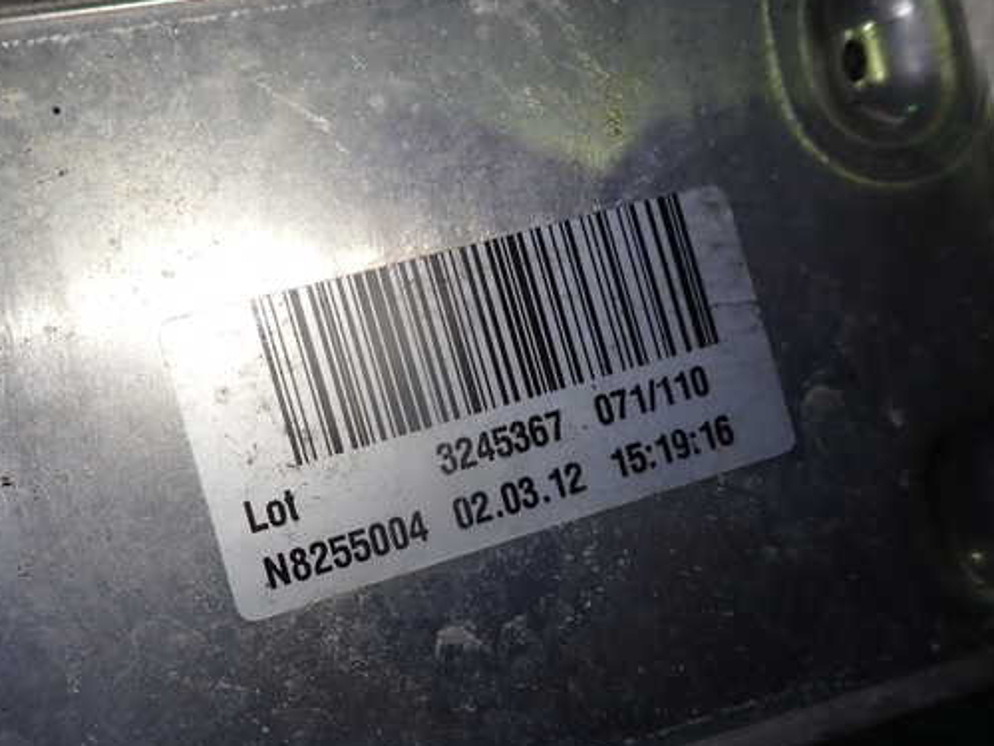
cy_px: 392
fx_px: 861
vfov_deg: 46.8
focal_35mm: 30
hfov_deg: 60.0
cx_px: 487
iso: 100
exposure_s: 1/60
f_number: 2.8
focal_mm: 4.5
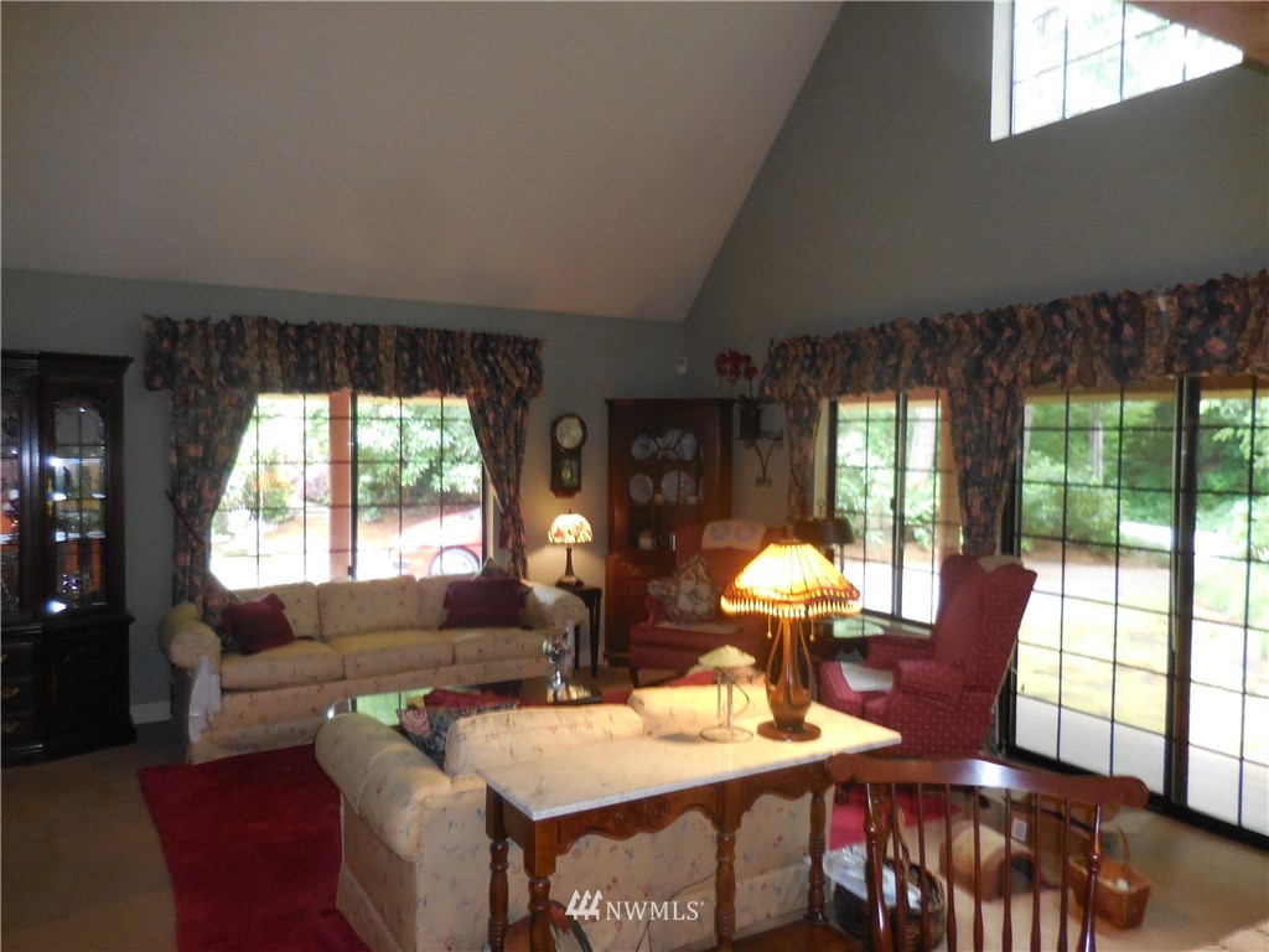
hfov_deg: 69.4
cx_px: 634
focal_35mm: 25
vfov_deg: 54.9
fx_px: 916
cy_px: 476
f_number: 3.3
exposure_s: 1/25
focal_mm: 4.5
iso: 450
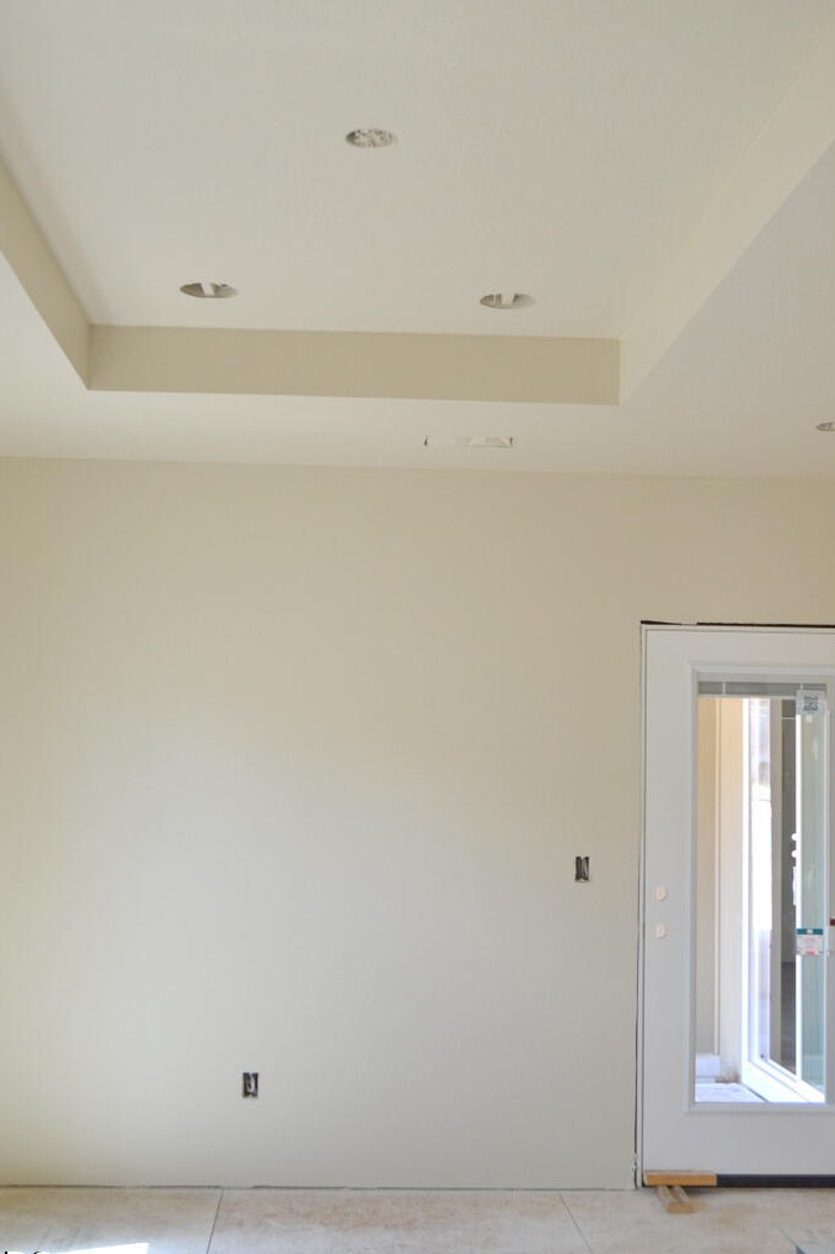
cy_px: 659
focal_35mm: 48
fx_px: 1670
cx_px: 413
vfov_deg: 41.1
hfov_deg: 28.1
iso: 360
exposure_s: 1/125
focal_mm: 30
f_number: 5.6
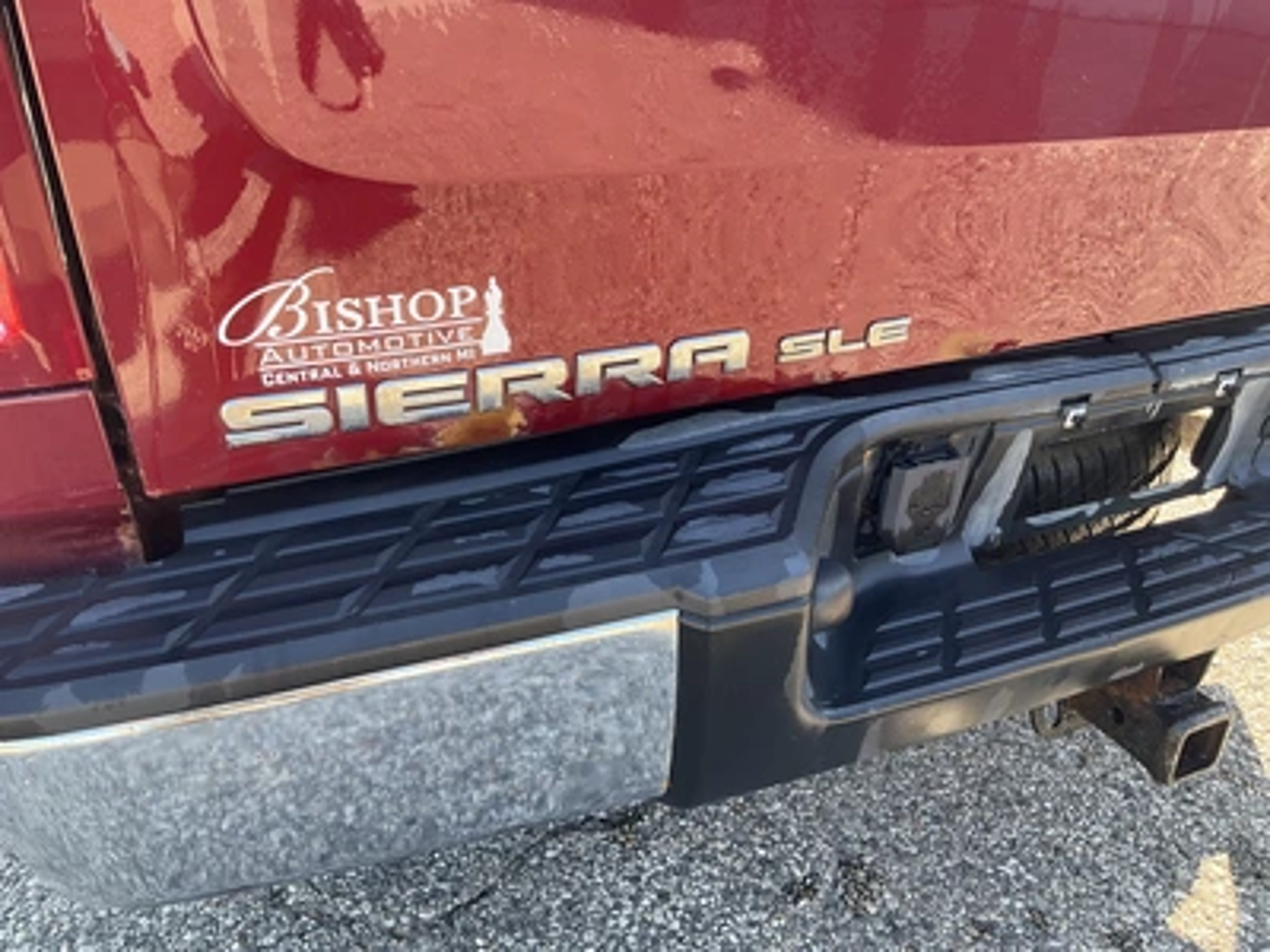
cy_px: 476
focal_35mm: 29
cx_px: 635
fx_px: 1064
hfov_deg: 61.7
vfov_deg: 48.2
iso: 32
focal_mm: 3
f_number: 1.8
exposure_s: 1/122
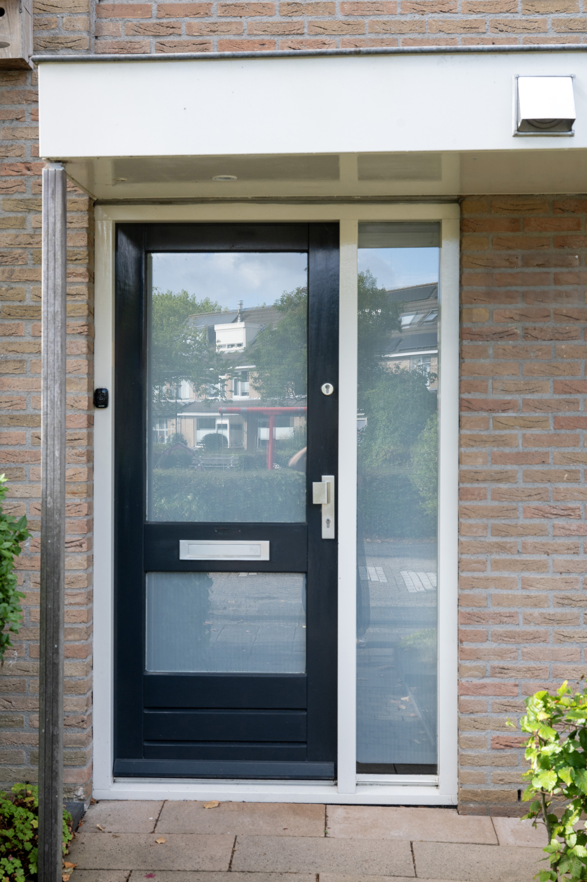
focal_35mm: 46
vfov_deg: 42.8
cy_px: 441
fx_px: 1127
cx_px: 294
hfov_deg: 29.2
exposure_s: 1/320
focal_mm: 46
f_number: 8
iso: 640
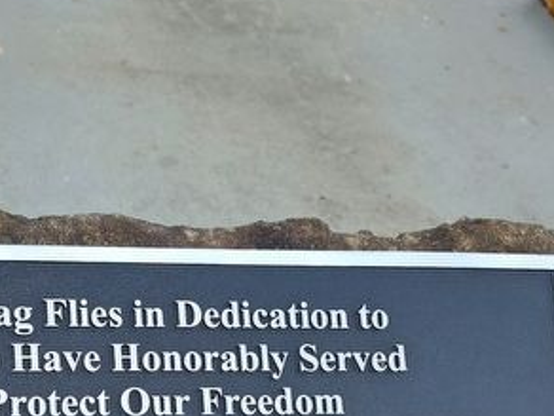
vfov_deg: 21.5
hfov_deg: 28.9
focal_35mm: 63
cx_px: 11
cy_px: 511
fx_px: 1008
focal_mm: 5.56
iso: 100
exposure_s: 1/586
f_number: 1.8
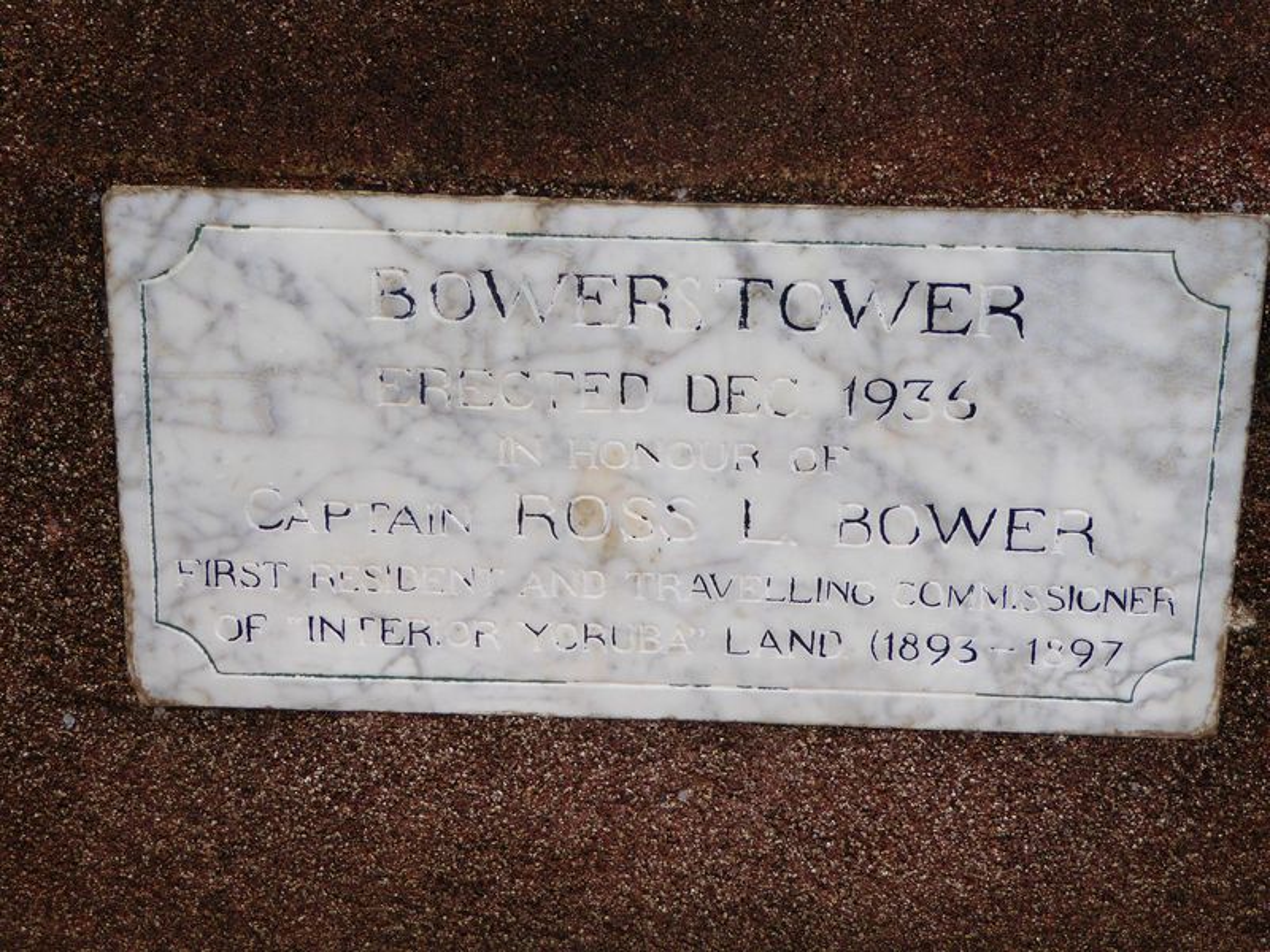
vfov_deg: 18.7
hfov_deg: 24.7
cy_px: 476
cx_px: 635
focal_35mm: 79
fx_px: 2898
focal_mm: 14.1
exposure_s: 1/320
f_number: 4.7
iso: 80
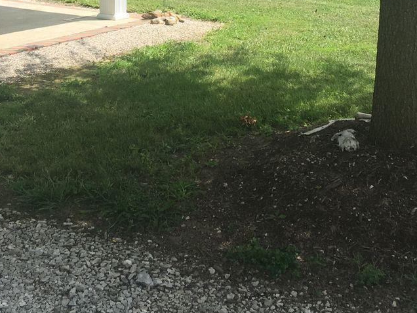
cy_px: -78
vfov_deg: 18.9
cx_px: 201
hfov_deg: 26.7
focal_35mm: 73
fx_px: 879
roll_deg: -1.2
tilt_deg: -4.9
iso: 25
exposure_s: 1/905
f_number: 2.2
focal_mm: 4.15
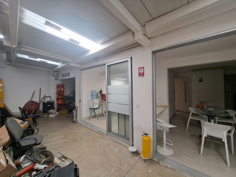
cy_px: 88
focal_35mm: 13
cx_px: 118
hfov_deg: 106.2
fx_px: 89
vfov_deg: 89.9
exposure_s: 1/40
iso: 64
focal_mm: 1.74
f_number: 2.2
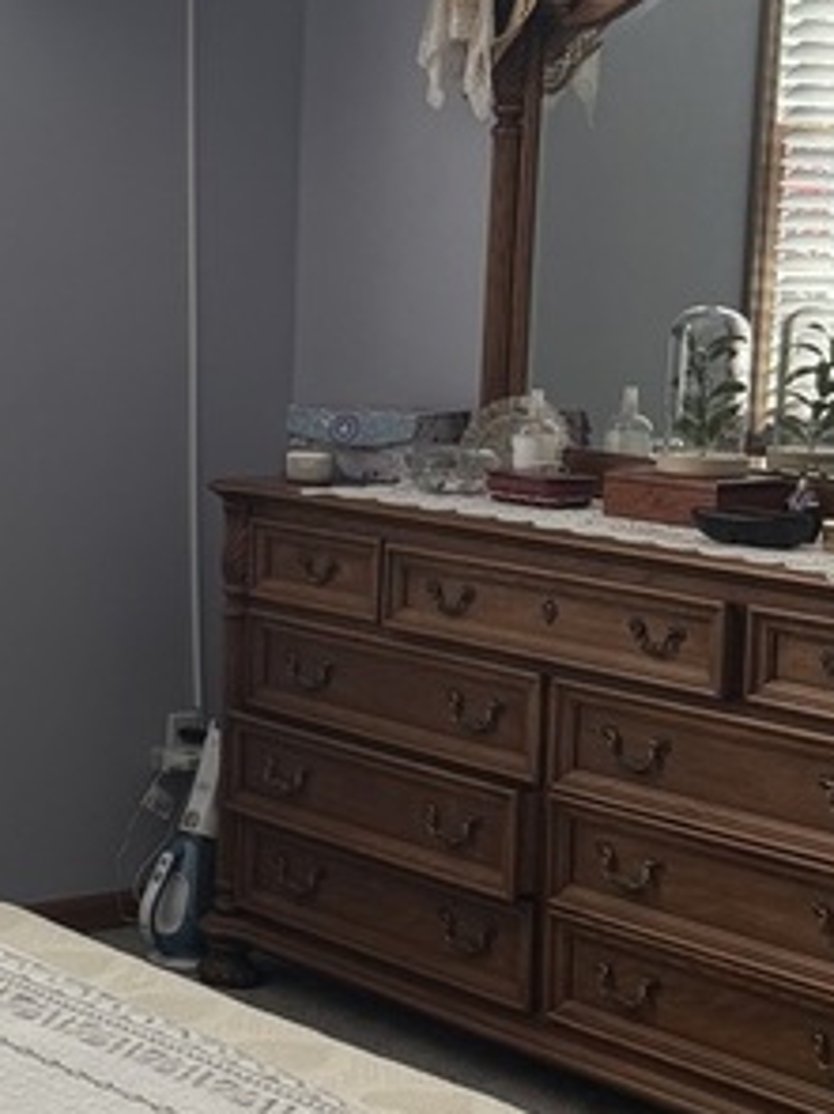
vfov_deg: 22.2
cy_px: 419
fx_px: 2829
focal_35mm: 88
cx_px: -268
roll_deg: -1.0
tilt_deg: -5.4
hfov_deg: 15.9
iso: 80
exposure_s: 1/274
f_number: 1.78
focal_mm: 6.76
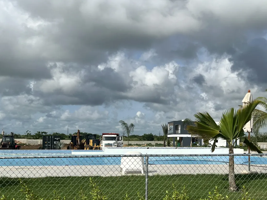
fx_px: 347
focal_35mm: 45
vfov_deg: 32.0
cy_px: 125
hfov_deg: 41.9
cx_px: 159
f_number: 1.5
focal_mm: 5.7
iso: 50
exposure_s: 1/9434
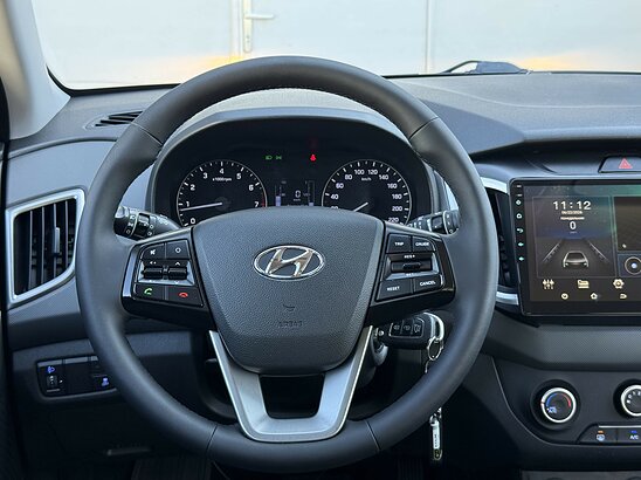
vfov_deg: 30.2
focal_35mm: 48
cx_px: 320
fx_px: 888
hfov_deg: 39.7
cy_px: 240
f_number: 1.78
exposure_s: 1/119
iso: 125
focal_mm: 6.76
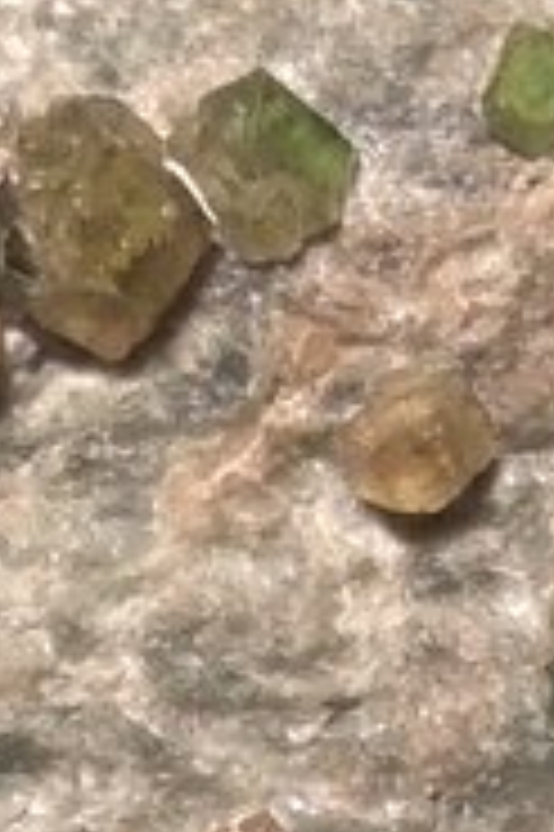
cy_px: 1628
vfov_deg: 8.4
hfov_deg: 5.9
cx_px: 405
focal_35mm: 234
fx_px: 5411
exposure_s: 1/100
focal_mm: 3.54
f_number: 2
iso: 127
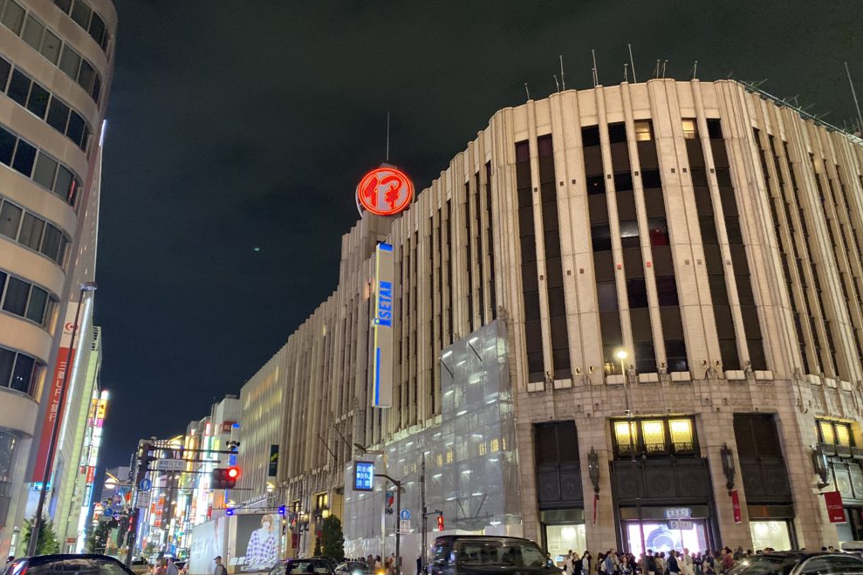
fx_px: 671
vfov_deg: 46.4
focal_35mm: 28
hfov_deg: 65.5
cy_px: 304
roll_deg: +0.1
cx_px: 440
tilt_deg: +21.3
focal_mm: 4.25
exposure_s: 1/33
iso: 500
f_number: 1.8
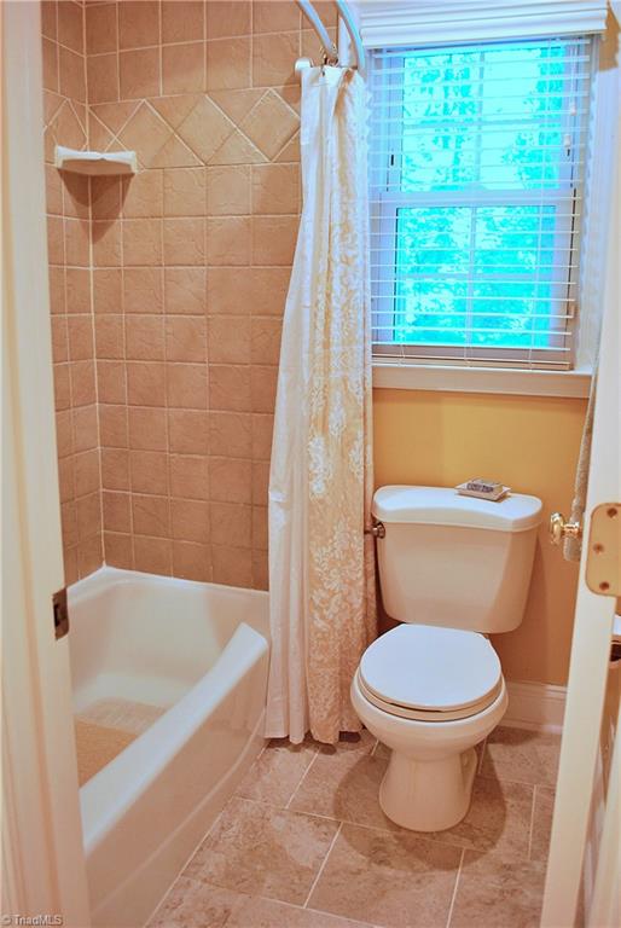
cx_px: 310
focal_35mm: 30
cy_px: 464
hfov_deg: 43.7
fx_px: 774
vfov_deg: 61.9
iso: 560
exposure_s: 1/30
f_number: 3.8
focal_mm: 20
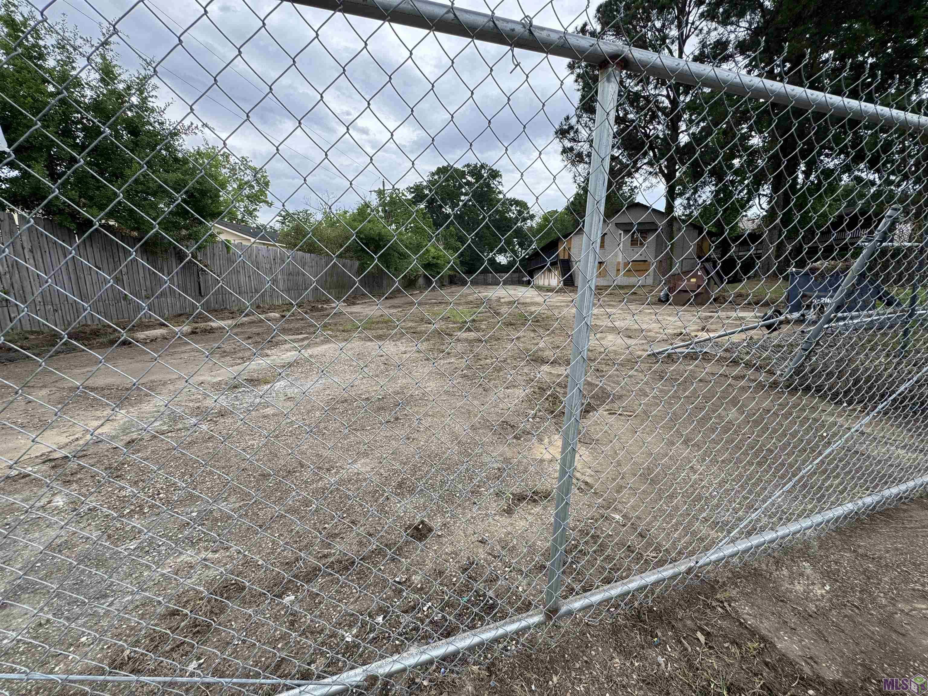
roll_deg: +1.3
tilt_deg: -10.2
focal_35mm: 14
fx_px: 375
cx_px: 464
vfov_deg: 85.7
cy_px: 348
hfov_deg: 102.1
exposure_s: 1/321
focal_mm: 2.22
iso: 40
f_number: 2.2
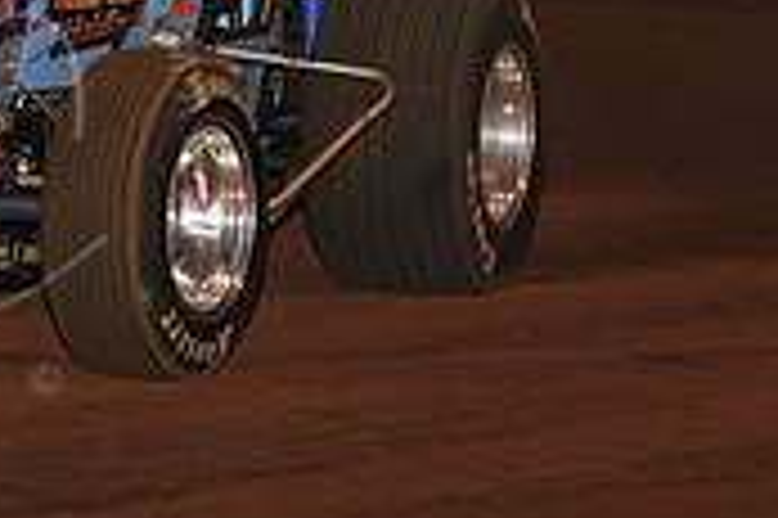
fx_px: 11249
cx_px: -63
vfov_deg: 2.6
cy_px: -270
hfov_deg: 4.0
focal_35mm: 521
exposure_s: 1/320
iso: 800
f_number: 6.3
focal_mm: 155
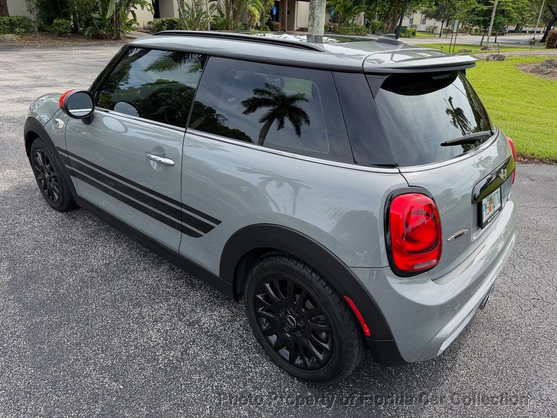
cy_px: 209
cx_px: 278
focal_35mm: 24
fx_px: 386
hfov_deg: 71.6
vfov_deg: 56.8
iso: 80
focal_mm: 6.76
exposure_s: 1/1314
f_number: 1.78
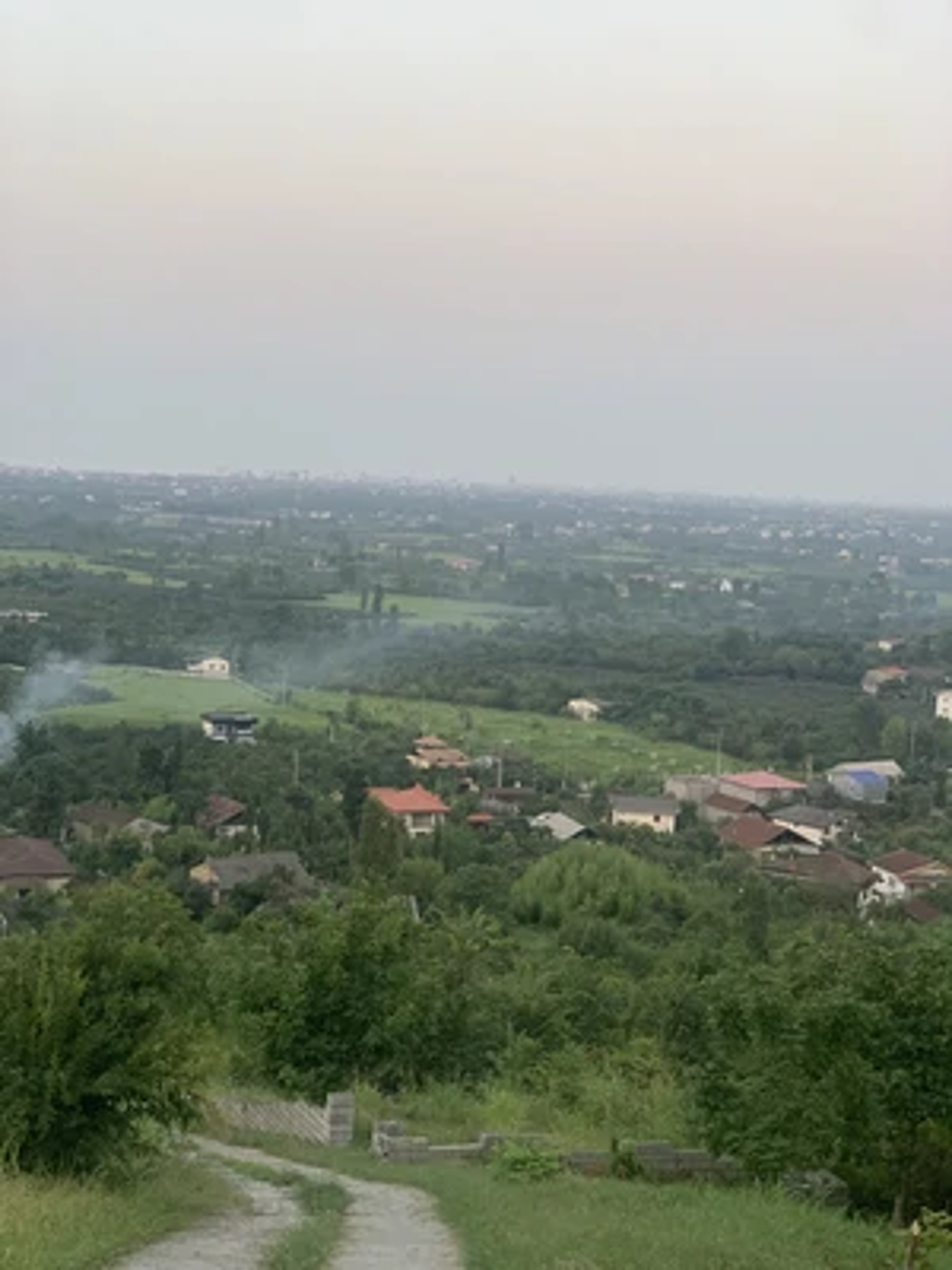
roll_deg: -3.1
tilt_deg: -4.4
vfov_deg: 36.8
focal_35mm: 52
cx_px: 476
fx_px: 1907
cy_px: 635
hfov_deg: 28.0
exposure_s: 1/122
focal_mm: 6
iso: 50
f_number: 2.4
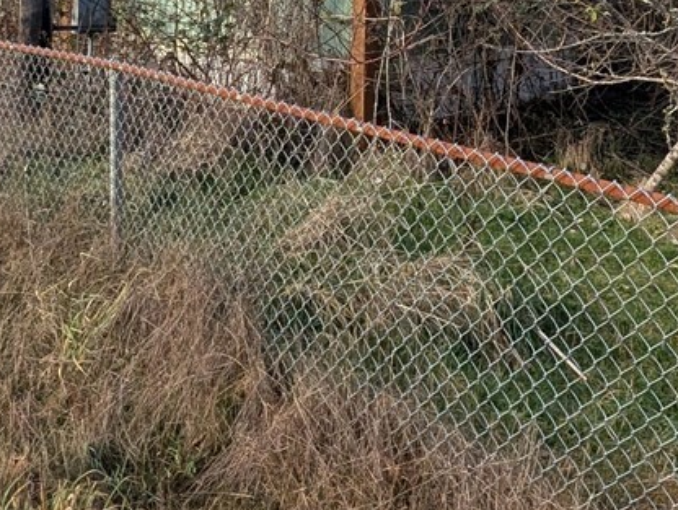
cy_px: -15
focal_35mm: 46
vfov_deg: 29.2
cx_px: 367
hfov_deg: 41.2
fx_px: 902
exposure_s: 1/605
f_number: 1.95
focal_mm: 2.23
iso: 39
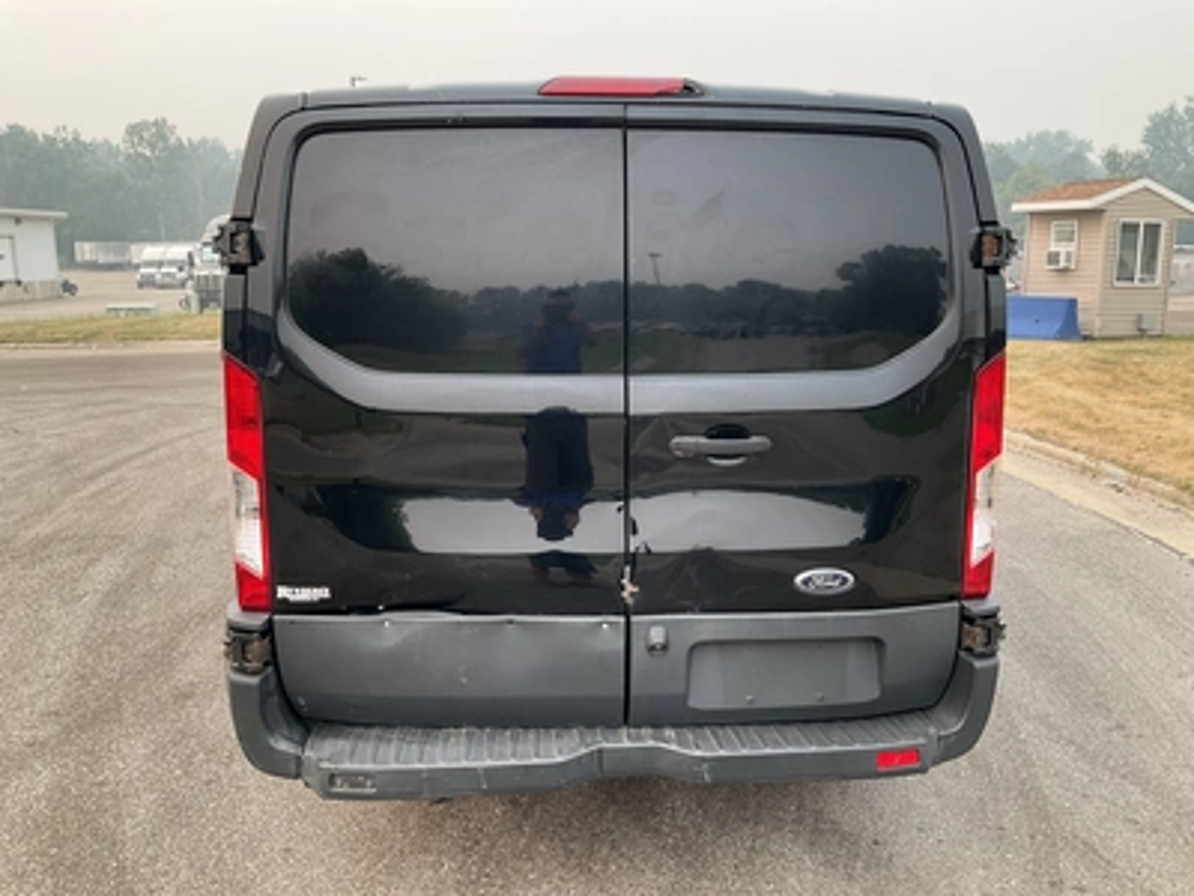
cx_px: 597
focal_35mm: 29
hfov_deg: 61.7
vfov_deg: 48.2
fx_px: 1000
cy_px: 448
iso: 20
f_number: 1.8
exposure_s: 1/157
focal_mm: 3
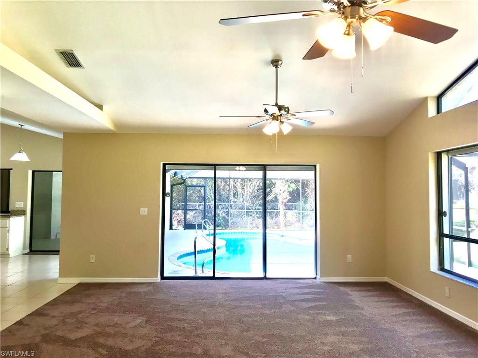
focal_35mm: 28
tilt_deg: +2.4
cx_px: 239
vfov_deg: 49.7
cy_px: 179
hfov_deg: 63.4
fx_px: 387
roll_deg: -0.5
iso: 40
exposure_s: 1/120
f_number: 1.8
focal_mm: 3.99
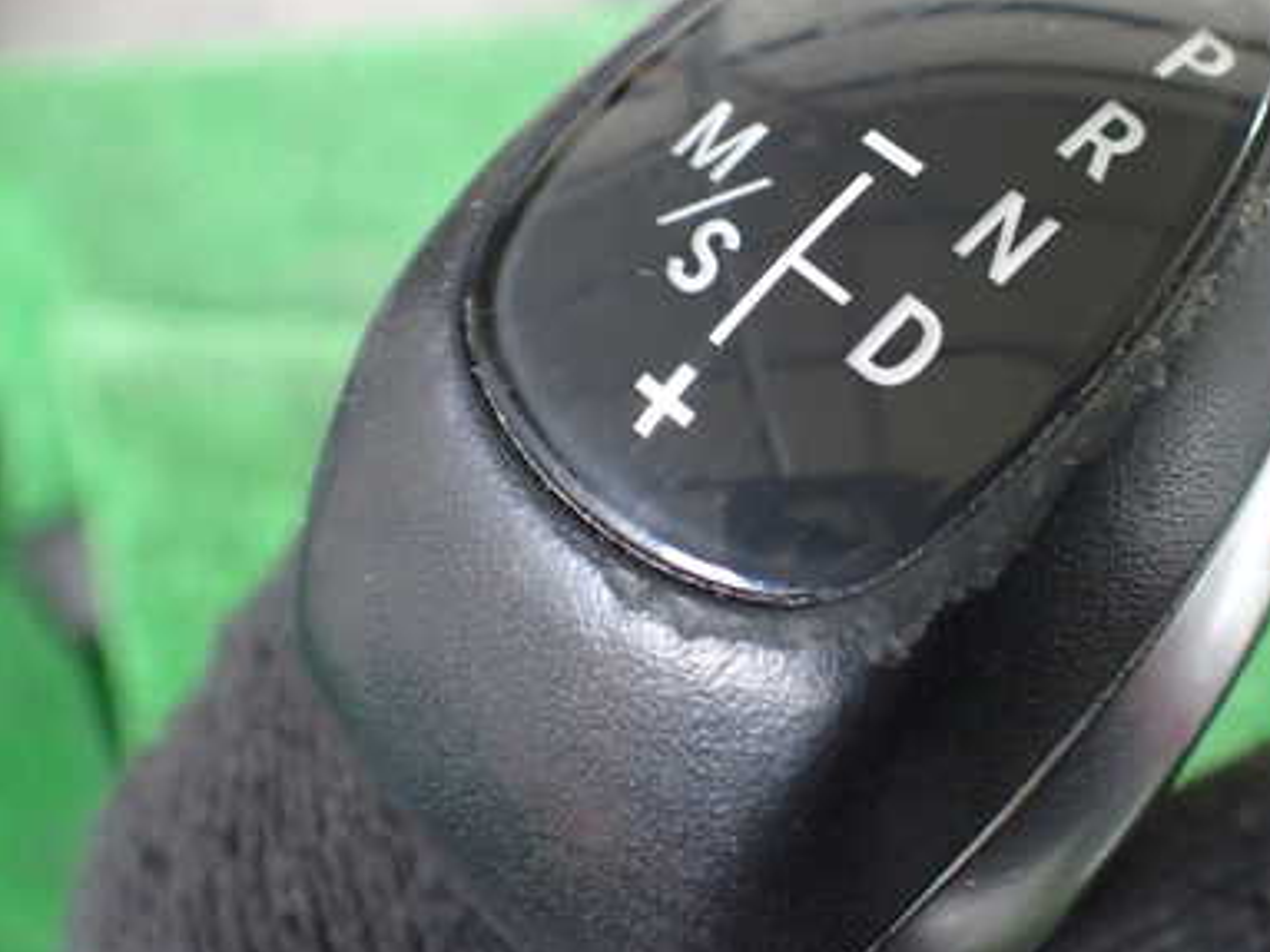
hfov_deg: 40.0
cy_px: 335
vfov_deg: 30.7
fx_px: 1724
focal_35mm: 47
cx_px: 829
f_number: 2.3
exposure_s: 1/60
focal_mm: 5.4
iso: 800
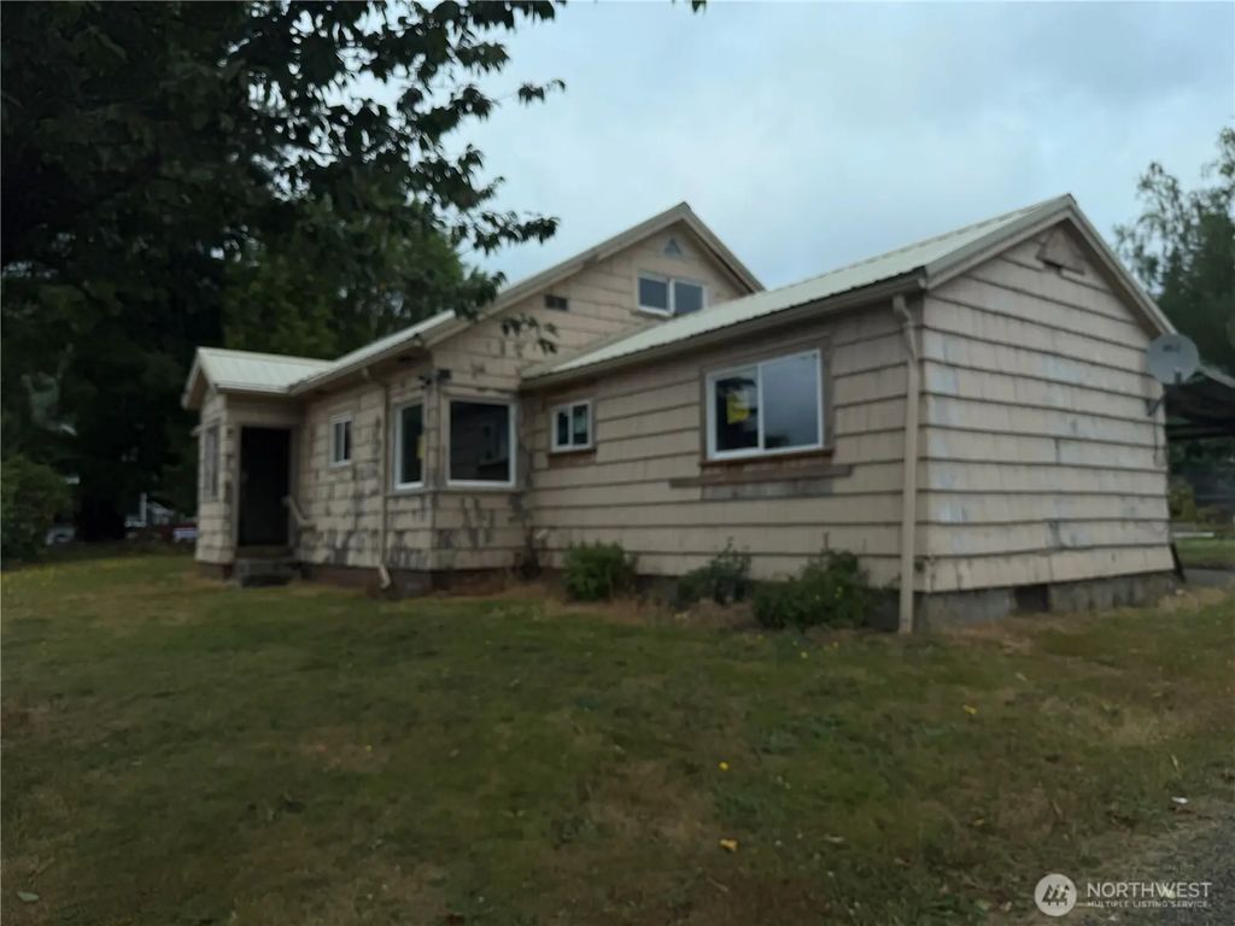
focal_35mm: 24
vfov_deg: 56.8
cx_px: 618
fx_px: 856
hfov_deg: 71.6
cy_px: 463
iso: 100
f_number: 1.78
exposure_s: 1/22727
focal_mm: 6.76
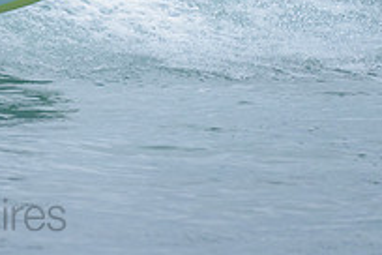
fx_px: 18504
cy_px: -121
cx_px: -193
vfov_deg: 0.8
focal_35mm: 1744
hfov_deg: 1.2
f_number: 5.6
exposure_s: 1/2000
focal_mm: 500
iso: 1600
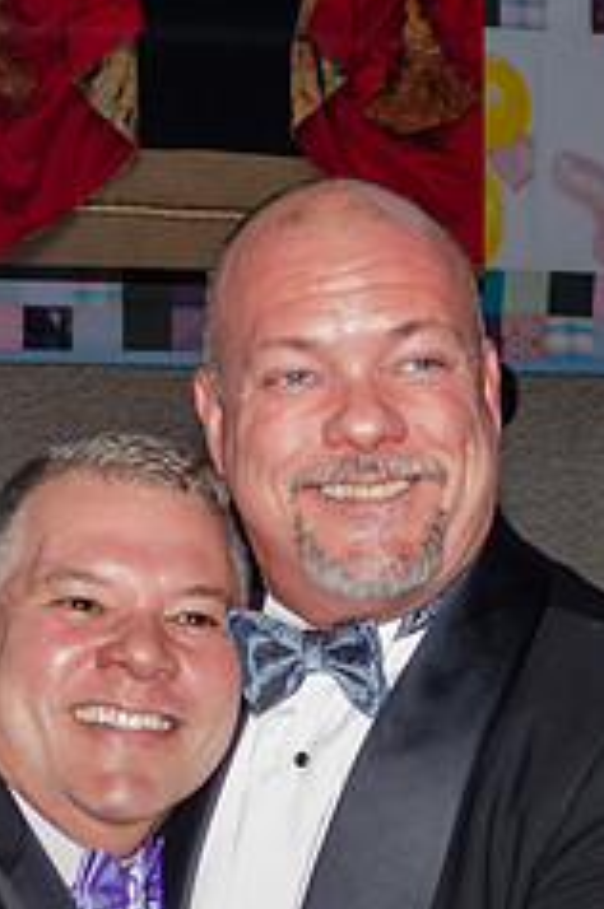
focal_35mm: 163
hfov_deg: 8.4
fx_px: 4114
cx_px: 327
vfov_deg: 12.6
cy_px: 734
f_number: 5
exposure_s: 1/60
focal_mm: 38
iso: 3200
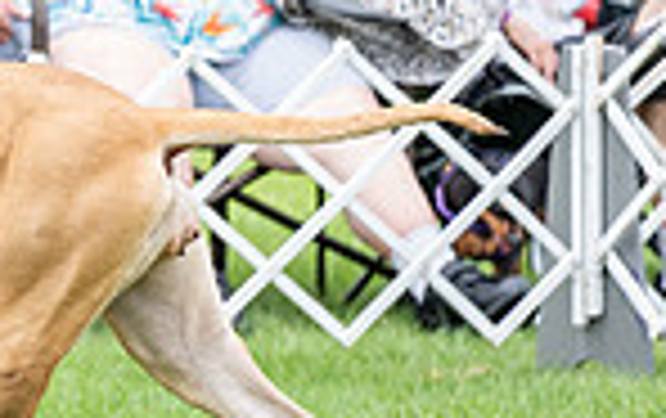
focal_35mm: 711
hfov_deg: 2.9
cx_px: -536
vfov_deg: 1.9
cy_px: -88
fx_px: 12925
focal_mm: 178
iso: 400
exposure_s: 1/1000
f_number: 4.5
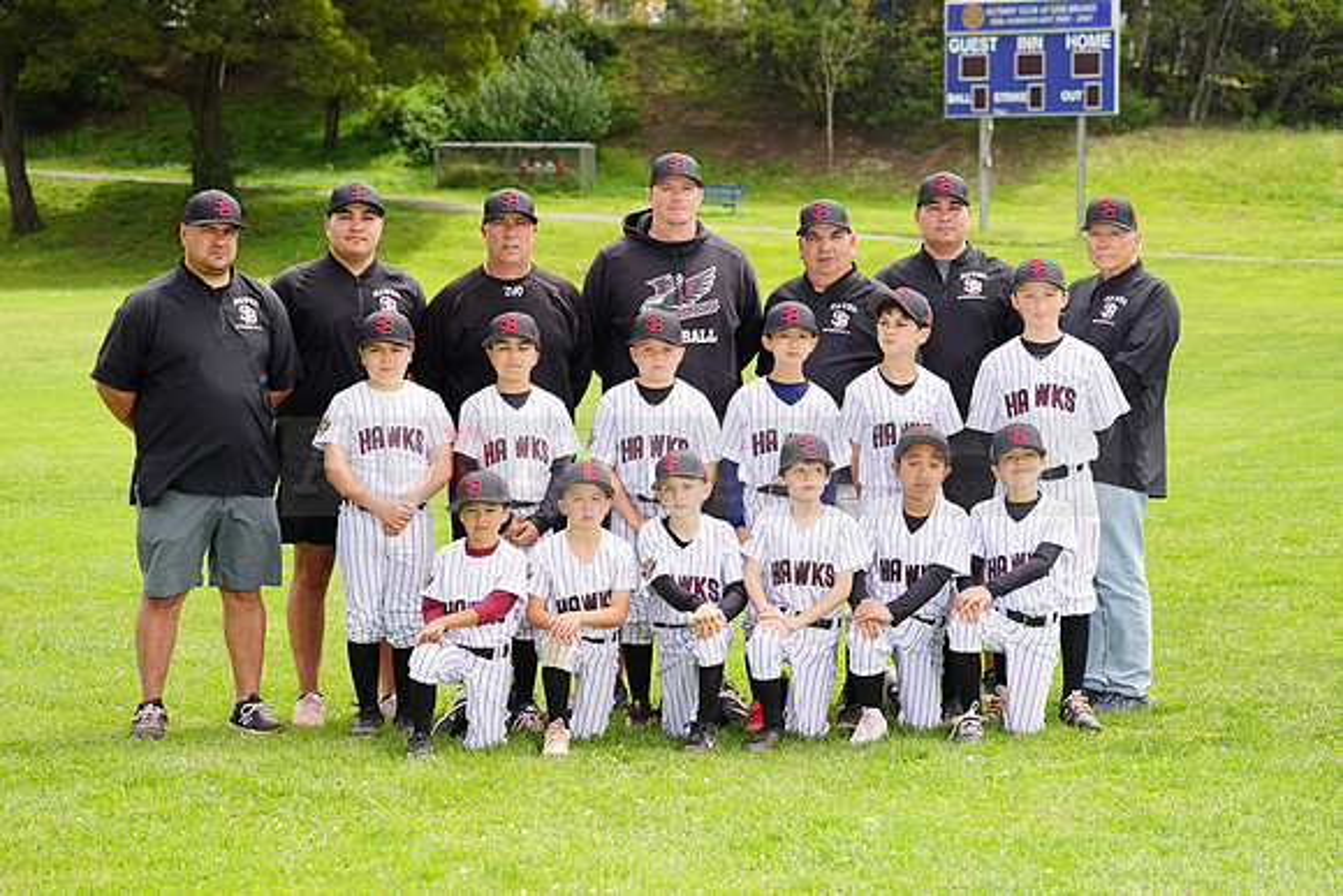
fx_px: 3731
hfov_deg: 20.4
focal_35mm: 100
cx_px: 672
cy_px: 448
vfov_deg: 13.7
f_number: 6.3
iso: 100
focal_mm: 100
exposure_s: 1/250
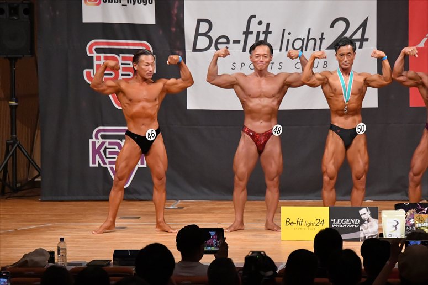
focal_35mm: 217
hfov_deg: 9.5
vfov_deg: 6.3
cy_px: 142
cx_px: 214
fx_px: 2579
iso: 8000
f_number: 5.6
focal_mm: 145
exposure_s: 1/400
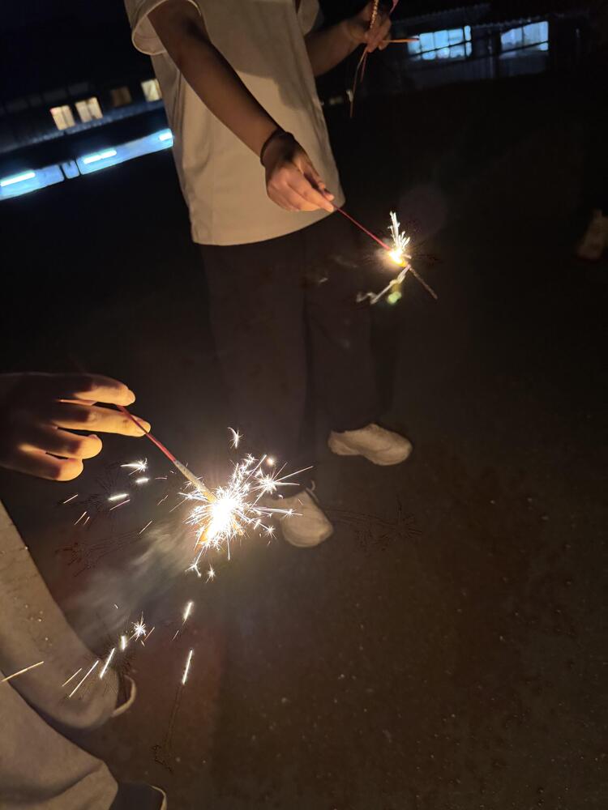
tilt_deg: -33.7
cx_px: 304
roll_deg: +16.1
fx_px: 562
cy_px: 405
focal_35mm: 24
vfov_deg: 71.6
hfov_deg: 56.8
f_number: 1.8
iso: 800
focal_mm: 6.8
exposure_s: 1/33
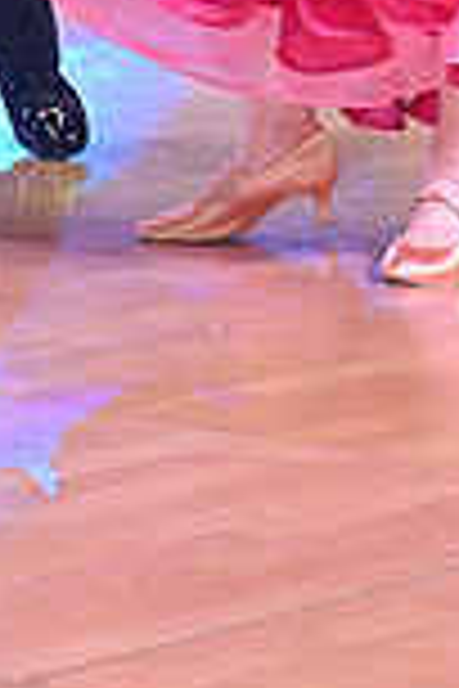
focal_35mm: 327
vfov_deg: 6.2
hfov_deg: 4.2
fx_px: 6253
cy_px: -459
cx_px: 128
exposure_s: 1/400
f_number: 4.5
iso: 3200
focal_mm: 86
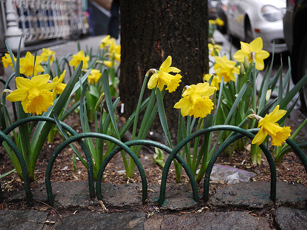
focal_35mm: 40
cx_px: 154
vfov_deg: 36.0
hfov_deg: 46.8
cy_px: 115
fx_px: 355
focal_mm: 20
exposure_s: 1/125
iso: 125
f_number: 1.7
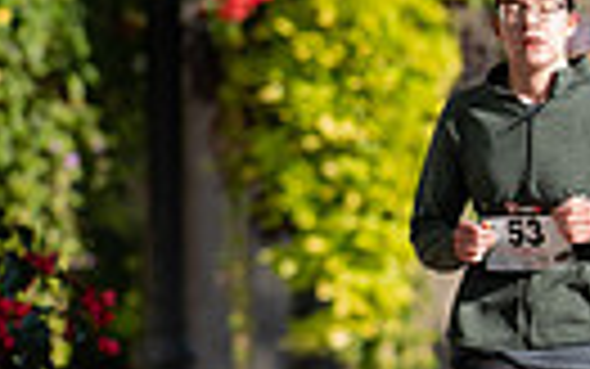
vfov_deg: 1.0
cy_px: 286
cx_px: 1081
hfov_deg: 1.6
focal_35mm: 1352
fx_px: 21749
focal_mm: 300
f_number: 4.5
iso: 200
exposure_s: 1/800
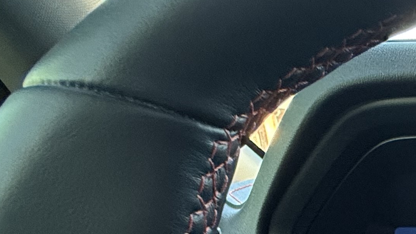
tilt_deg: -24.5
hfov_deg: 25.1
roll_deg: -1.9
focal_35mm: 57
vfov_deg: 16.4
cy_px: 462
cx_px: 662
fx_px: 629
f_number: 2.2
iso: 320
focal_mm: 2.22
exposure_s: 1/83
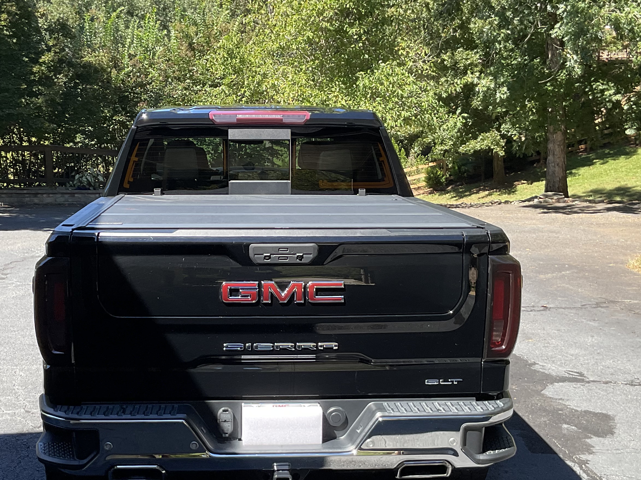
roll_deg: -1.1
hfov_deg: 38.1
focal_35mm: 50
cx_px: 271
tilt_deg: -12.4
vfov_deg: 29.0
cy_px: 286
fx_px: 926
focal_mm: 3
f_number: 1.8
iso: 16
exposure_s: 1/383
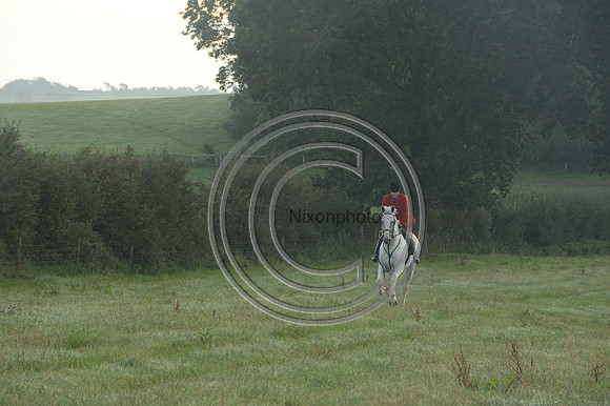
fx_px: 2625
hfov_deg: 13.3
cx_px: 305
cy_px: 203
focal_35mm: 155
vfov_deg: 8.8
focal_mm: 155
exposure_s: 1/800
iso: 2500
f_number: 6.3
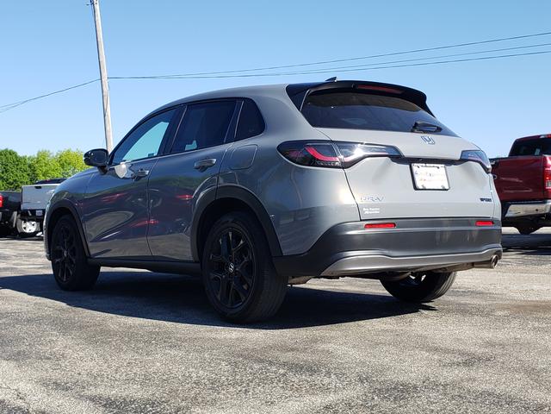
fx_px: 414
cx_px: 276
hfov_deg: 67.3
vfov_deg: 53.1
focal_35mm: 26
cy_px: 207
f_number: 2.4
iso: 50
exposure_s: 1/843
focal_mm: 4.3
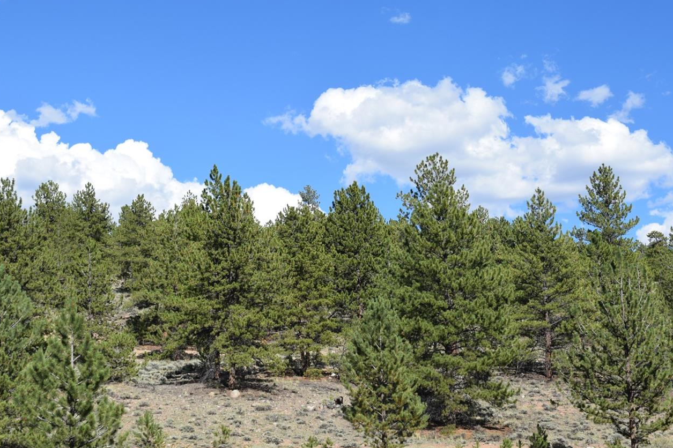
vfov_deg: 20.9
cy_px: 247
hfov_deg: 31.0
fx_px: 1215
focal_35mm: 65
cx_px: 361
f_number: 10
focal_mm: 34
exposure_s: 1/400
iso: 200
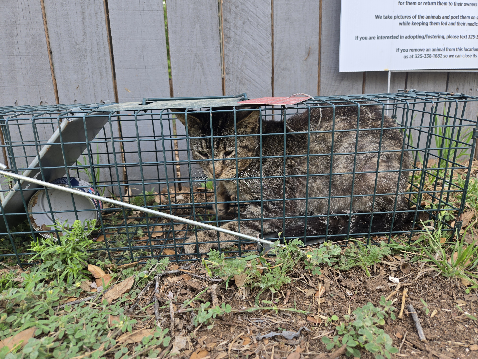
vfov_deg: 58.9
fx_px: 318
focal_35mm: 23
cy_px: 180
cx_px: 239
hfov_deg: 73.9
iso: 25
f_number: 1.8
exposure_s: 1/214
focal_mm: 5.4
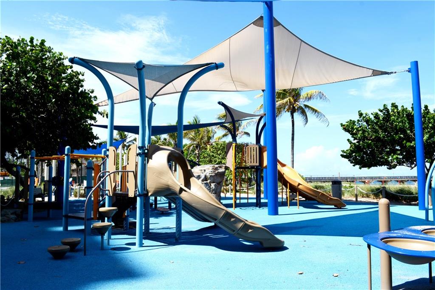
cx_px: 218
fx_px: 326
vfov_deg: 47.9
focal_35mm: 27
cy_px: 145
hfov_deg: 67.4
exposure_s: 1/320
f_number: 13
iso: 200
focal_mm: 18
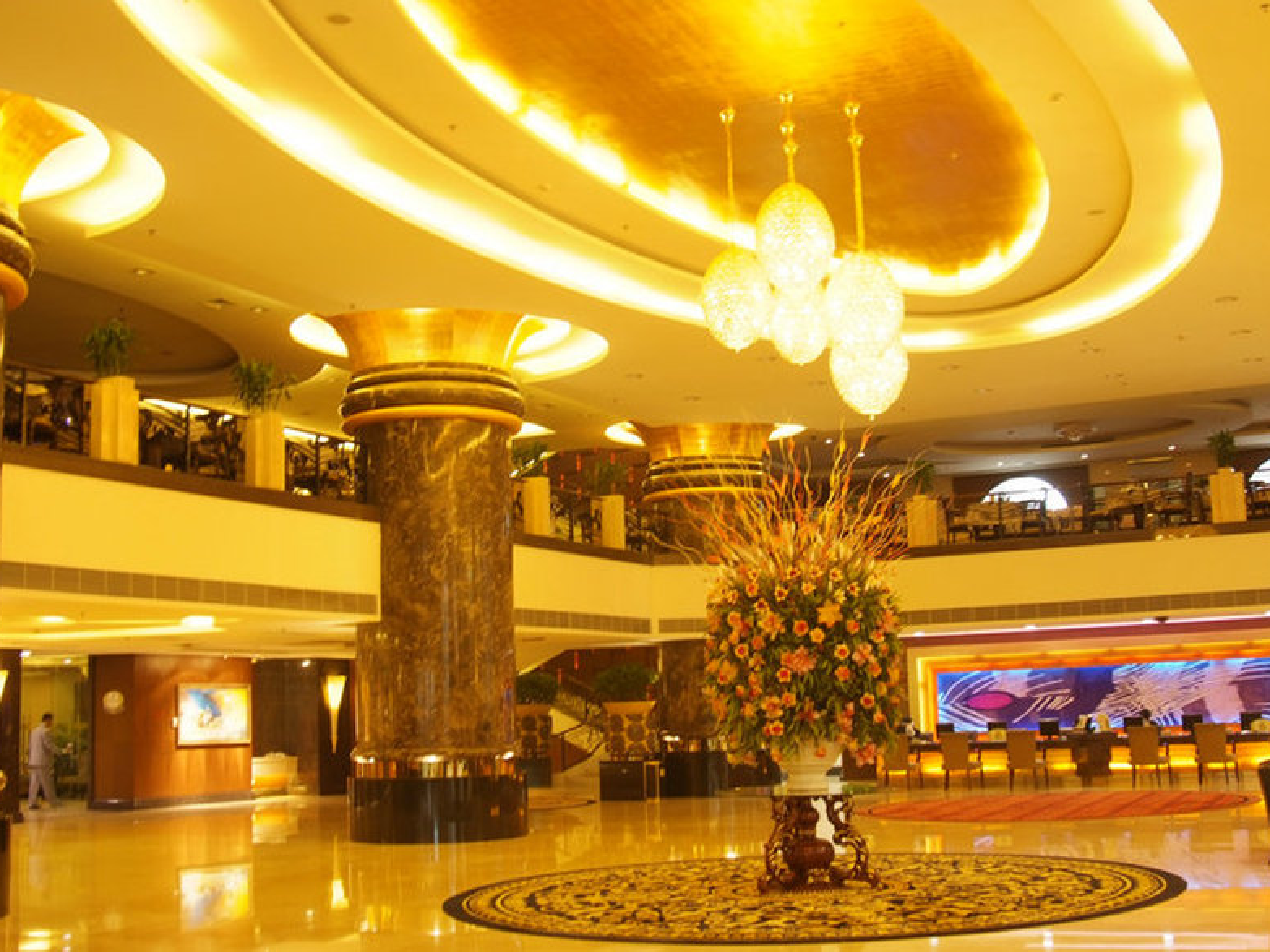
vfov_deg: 35.9
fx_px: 1467
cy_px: 464
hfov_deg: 46.8
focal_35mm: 40
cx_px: 646
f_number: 3.2
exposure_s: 1/13
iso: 400
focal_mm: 24
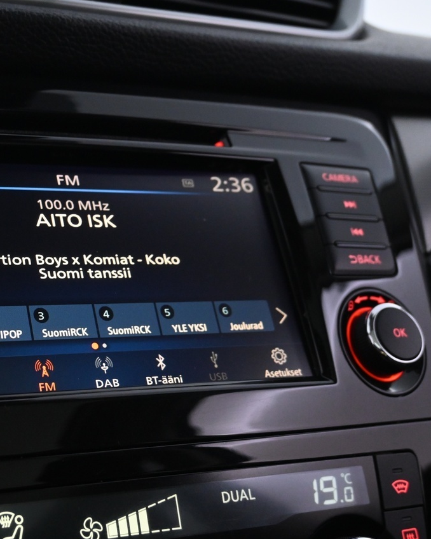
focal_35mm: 52
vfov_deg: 35.7
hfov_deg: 27.6
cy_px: 308
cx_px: 22
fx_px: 837
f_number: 3.8
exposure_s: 1/30
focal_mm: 19.5
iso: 1600
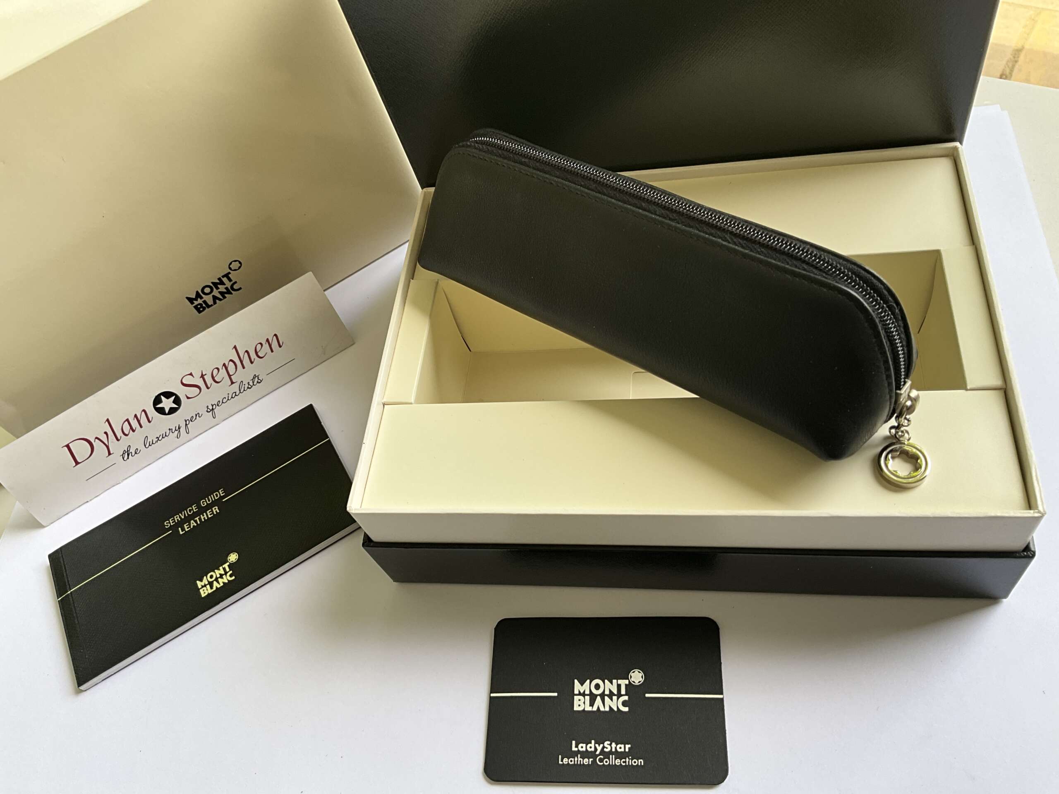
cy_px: 397
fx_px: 887
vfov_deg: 48.2
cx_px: 530
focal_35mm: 29
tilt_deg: -55.5
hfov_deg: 61.7
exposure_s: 1/122
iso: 25
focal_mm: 3
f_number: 1.8
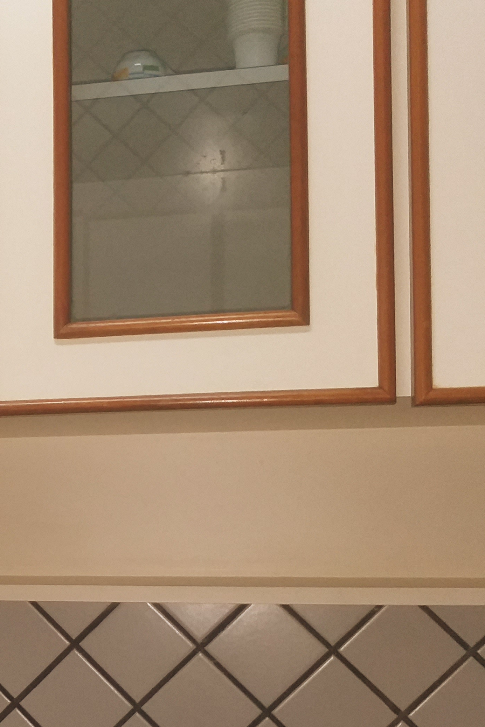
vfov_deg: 33.0
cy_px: 510
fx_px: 1212
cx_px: -103
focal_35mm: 60
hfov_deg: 21.0
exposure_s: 1/60
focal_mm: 3.93
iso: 125
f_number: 1.7
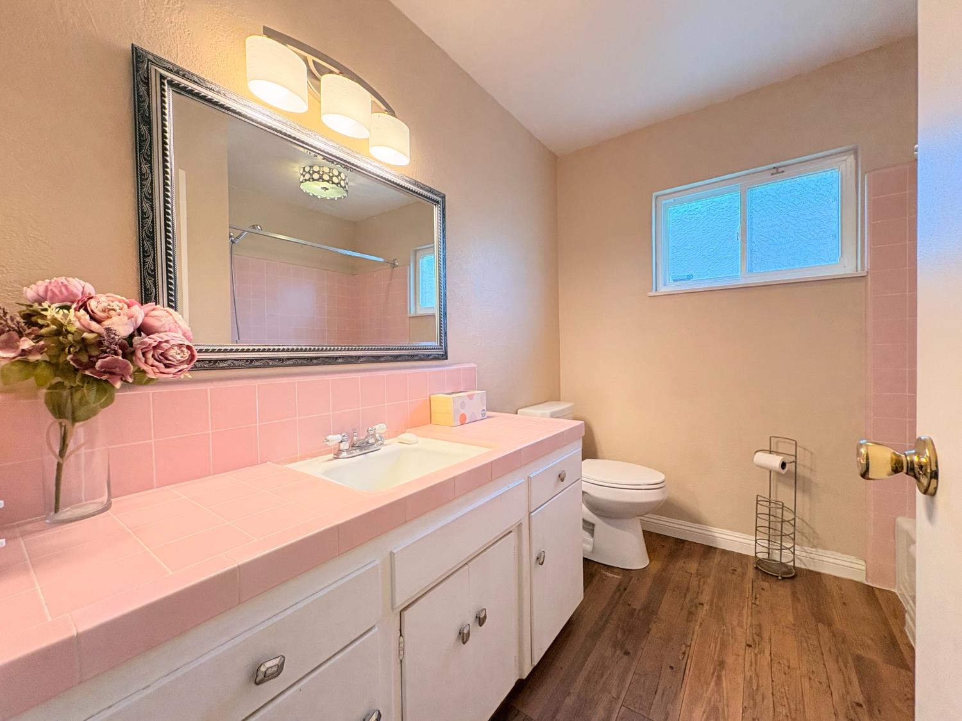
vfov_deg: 85.7
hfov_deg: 102.1
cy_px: 360
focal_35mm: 14
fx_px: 389
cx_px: 481
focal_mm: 2.22
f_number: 2.2
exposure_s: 1/120
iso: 320
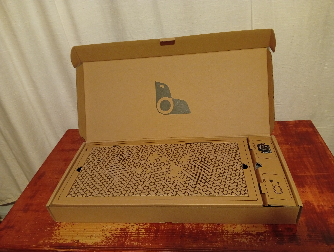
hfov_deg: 67.2
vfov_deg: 53.2
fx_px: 251
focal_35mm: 26
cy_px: 126
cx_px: 167
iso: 1040
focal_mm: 3.96
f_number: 1.8
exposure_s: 1/20
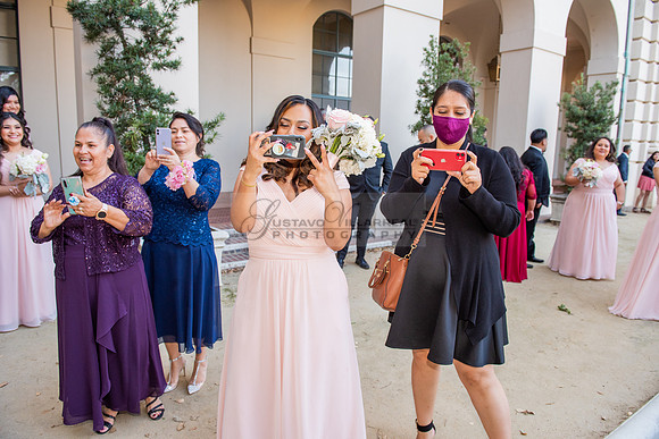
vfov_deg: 53.2
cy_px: 220
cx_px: 330
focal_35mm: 24
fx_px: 439
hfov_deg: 73.7
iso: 640
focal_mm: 24
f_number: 4.5
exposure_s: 1/200
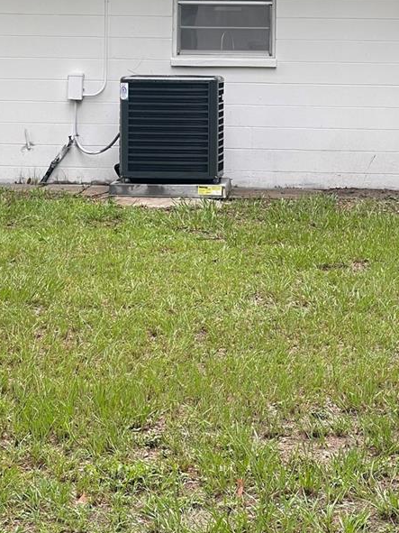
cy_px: 39
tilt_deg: +0.7
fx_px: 1999
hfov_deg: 11.4
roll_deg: -1.2
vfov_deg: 15.0
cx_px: 128
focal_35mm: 130
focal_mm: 7.5
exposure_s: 1/209
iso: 20
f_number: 2.2
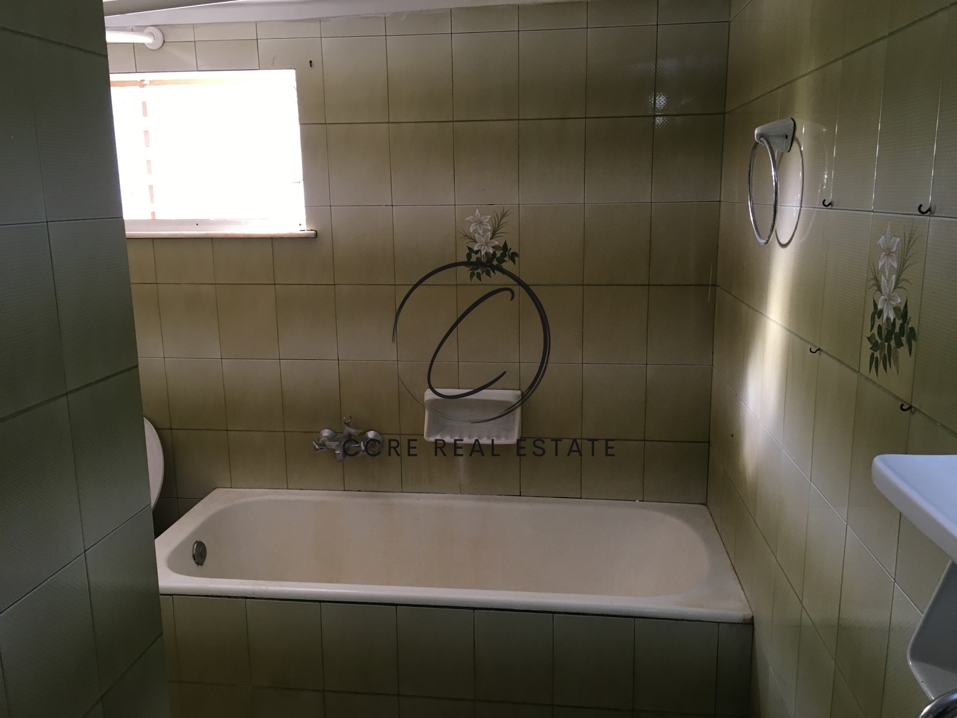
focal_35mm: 29
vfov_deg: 48.2
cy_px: 359
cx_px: 478
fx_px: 802
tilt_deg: -10.7
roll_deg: +0.8
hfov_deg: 61.7
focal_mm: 4.15
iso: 125
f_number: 2.2
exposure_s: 1/33
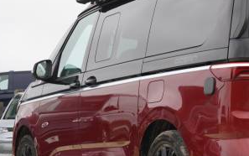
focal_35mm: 125
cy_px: 88
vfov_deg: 10.5
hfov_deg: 16.4
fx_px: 849
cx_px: 243
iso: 250
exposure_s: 1/60
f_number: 5.6
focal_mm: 38
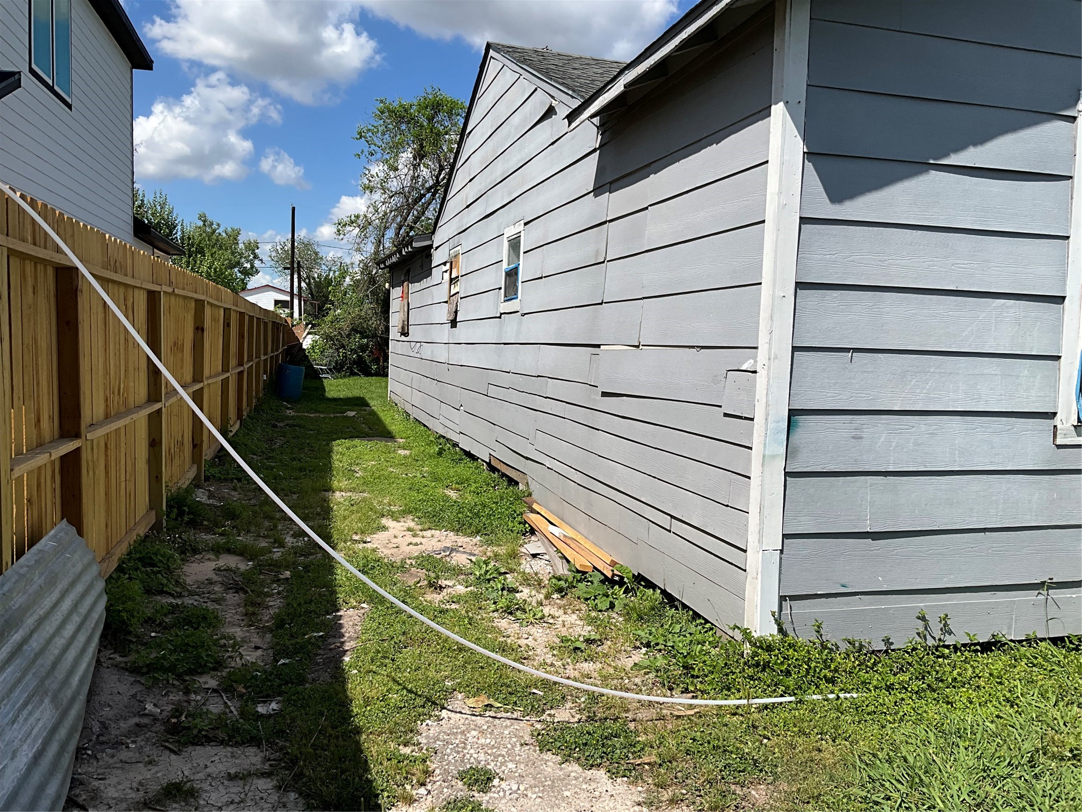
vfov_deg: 48.2
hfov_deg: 61.7
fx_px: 906
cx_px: 541
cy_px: 406
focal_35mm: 29
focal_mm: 3
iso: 25
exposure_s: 1/2667
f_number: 1.8
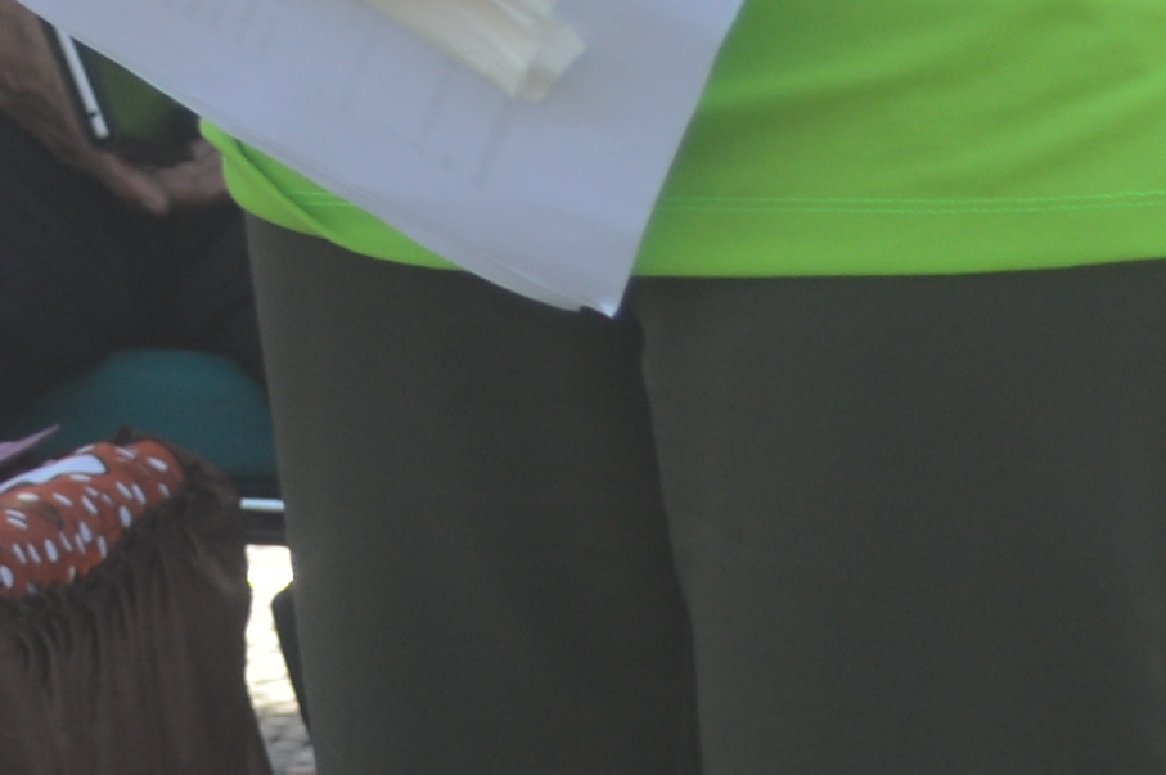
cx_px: -1172
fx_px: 11584
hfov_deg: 5.6
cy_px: -1549
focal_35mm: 358
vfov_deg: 3.7
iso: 100
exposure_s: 1/125
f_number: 5.6
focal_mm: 36
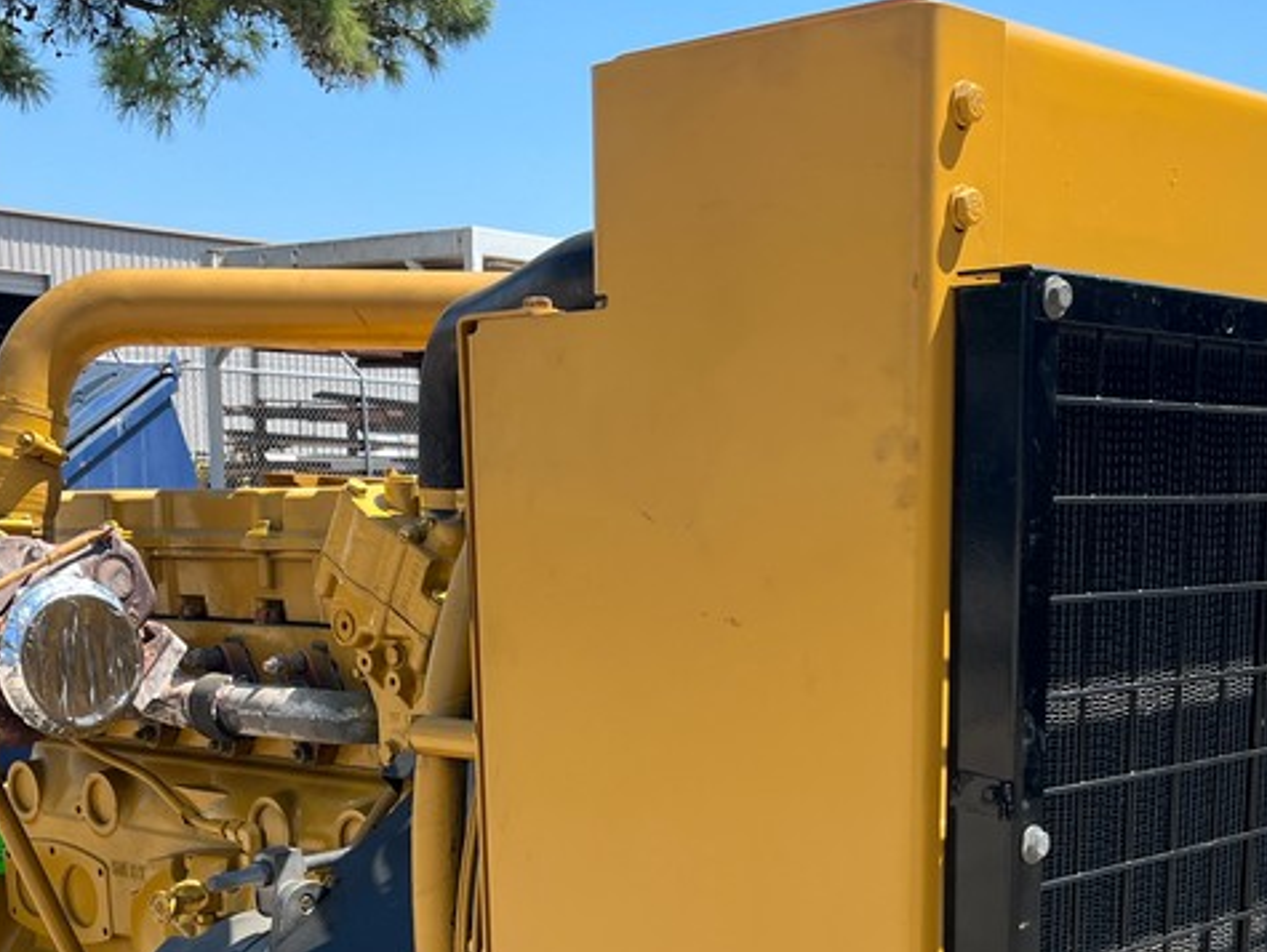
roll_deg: -1.4
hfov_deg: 34.3
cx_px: 736
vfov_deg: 24.7
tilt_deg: -17.0
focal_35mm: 56
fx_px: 2051
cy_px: 989
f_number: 1.6
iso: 50
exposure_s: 1/1957
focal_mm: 5.1
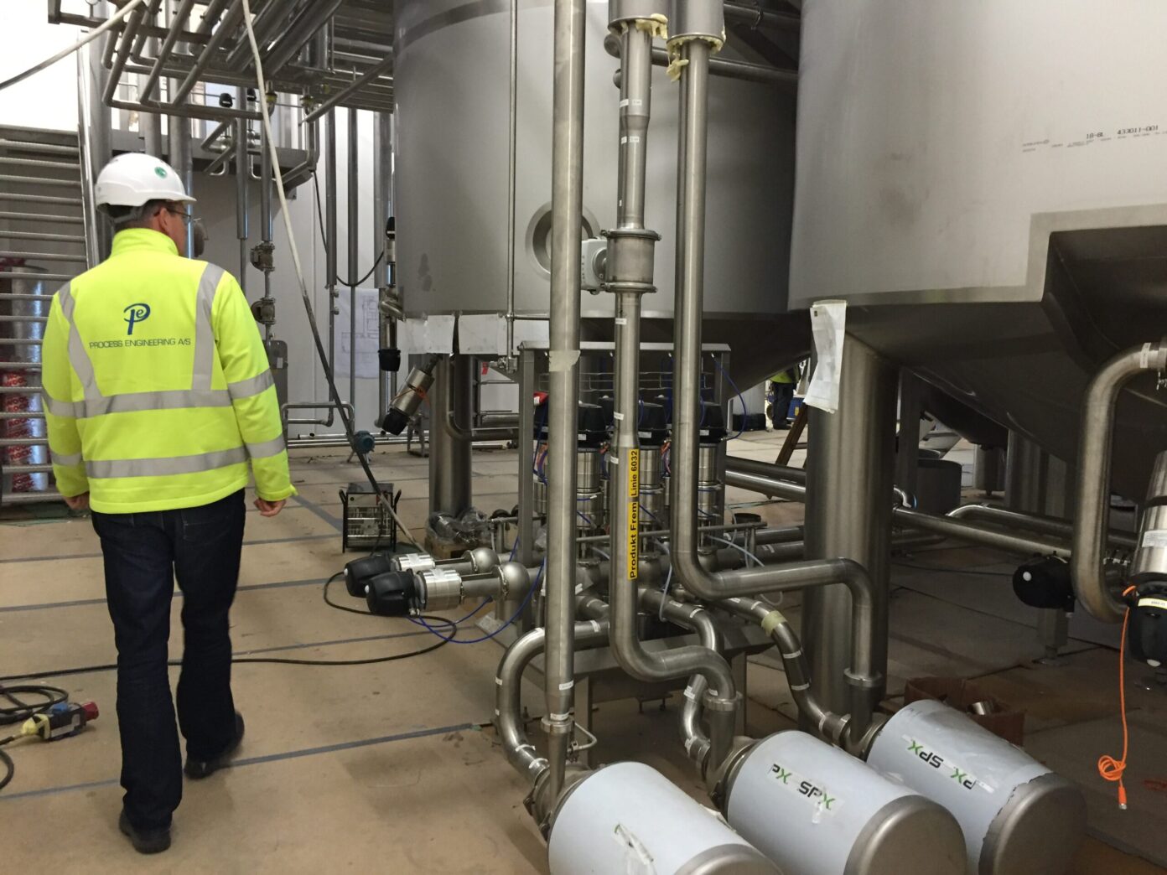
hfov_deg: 61.7
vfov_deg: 48.2
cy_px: 438
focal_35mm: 29
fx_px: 978
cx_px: 584
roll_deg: -0.6
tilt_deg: -1.0
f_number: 2.2
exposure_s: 1/33
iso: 200
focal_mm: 4.15
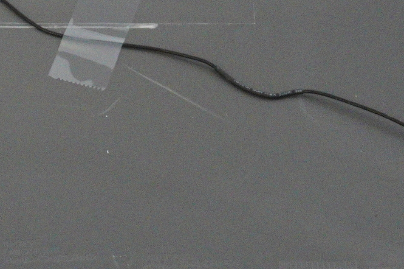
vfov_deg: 11.0
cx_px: 35
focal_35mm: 124
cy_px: 49
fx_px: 1390
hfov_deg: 16.3
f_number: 5.6
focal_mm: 22
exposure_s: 1/250
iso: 5000
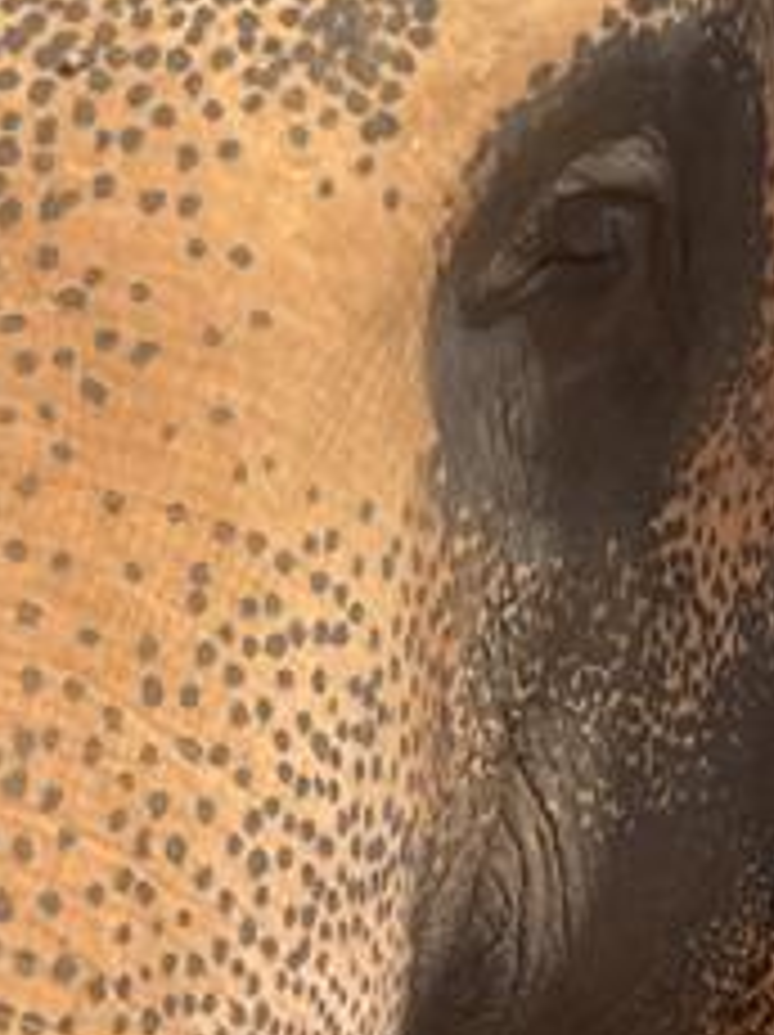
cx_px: -500
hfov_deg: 8.8
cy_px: 1426
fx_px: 4869
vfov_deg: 11.7
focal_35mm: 163
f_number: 1.6
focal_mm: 5.1
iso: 32
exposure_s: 1/2123
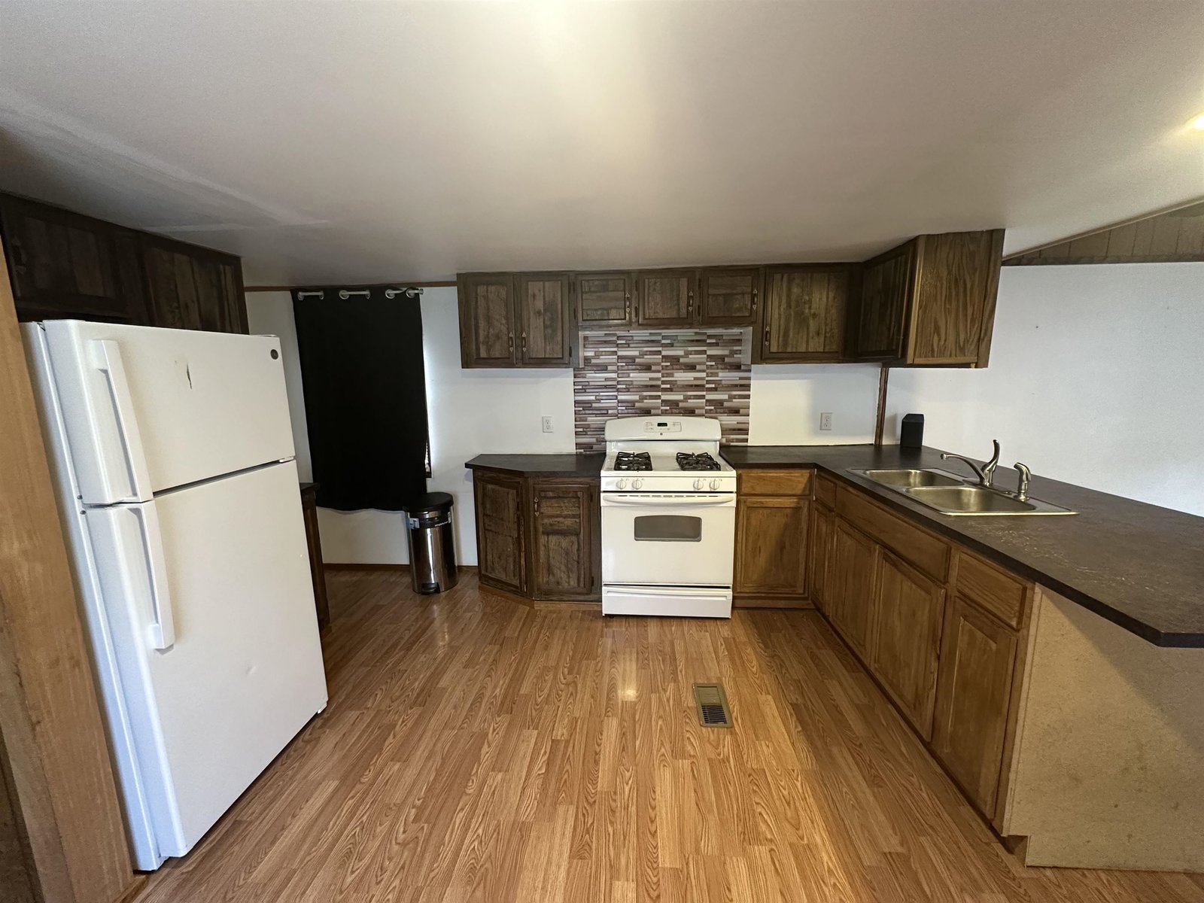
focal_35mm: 14
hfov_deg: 102.1
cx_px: 602
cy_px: 452
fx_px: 487
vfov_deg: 85.7
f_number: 2.2
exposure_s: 1/60
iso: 640
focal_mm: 2.22
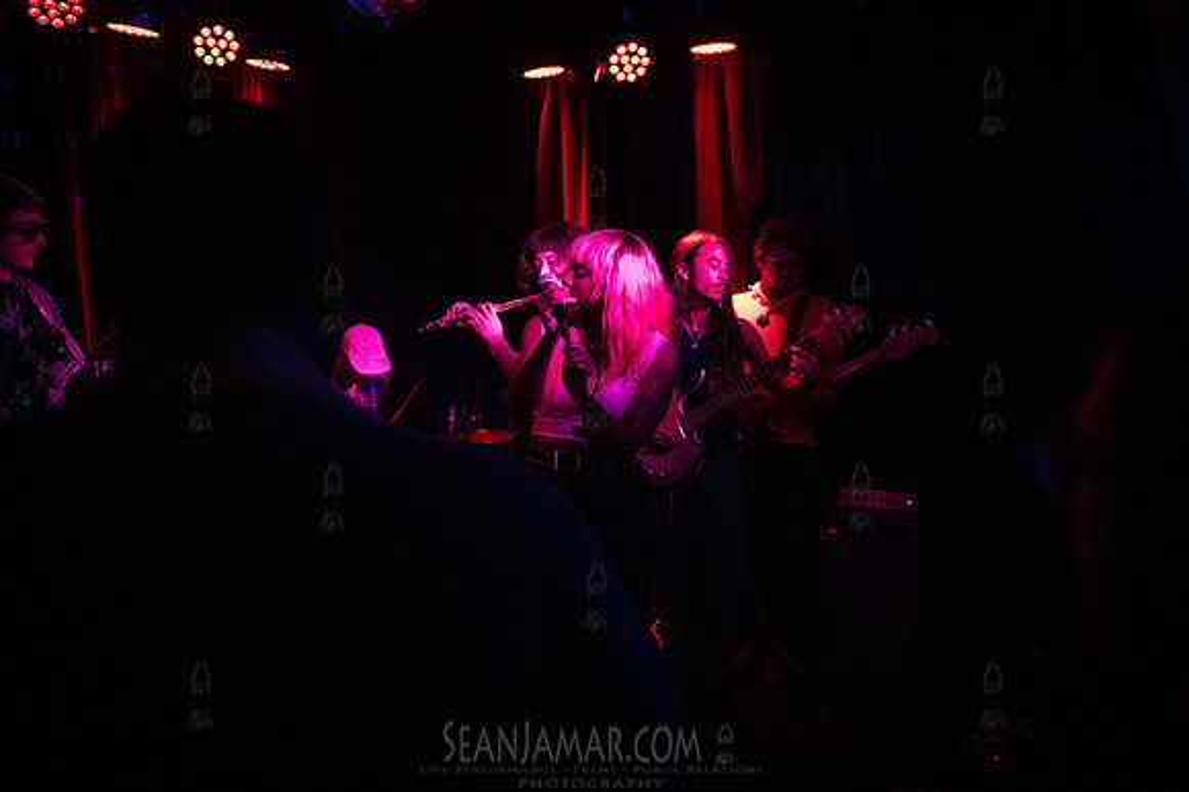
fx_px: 957
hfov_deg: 63.7
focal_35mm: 29
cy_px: 396
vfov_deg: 44.9
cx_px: 594
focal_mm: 29
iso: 12800
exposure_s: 1/320
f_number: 3.5
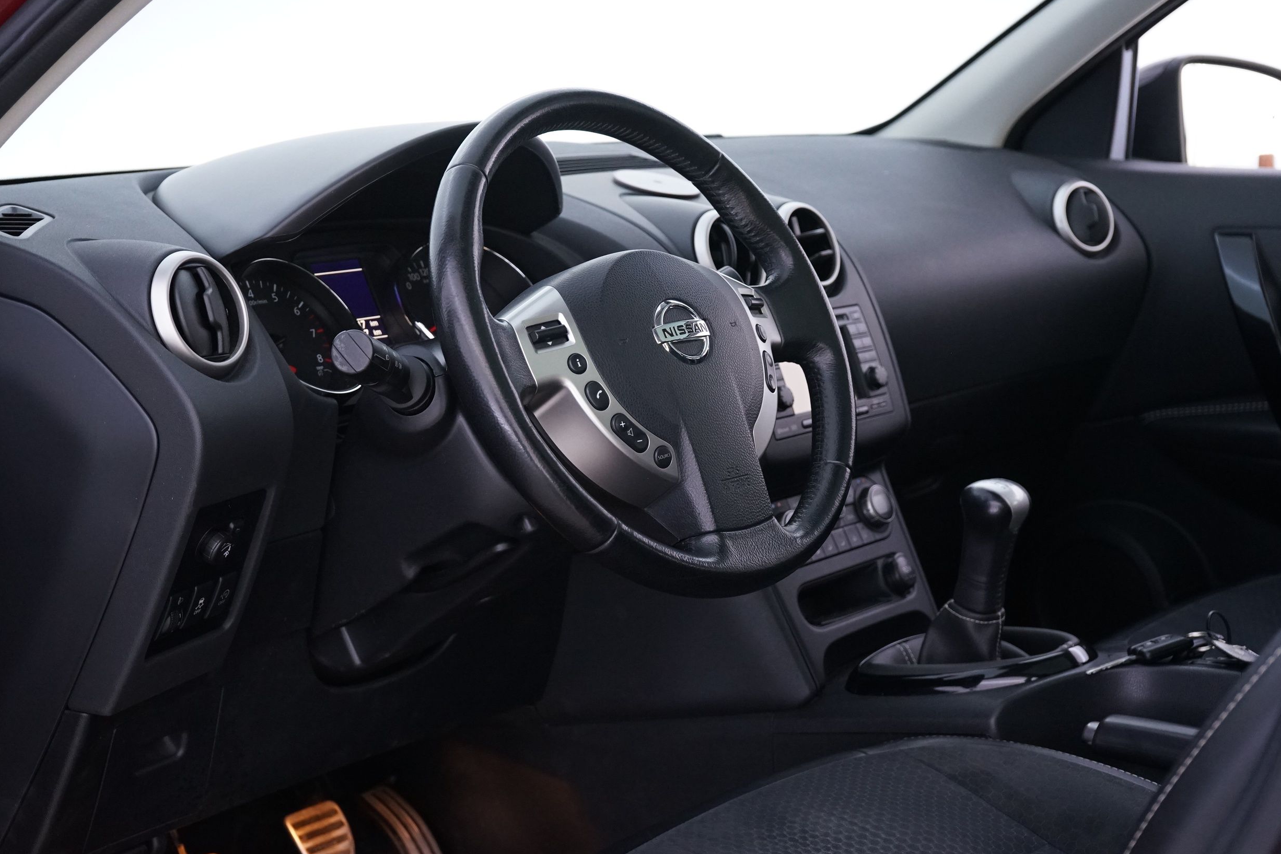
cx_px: 643
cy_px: 423
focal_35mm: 55
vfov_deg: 24.6
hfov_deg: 36.2
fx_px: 1957
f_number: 6.3
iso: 2500
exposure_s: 1/10
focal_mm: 54
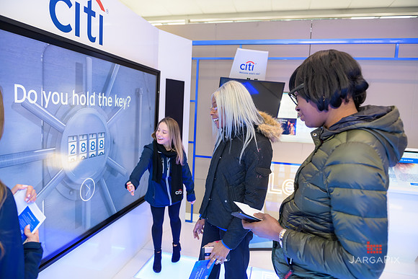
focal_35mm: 24
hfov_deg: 73.7
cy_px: 140
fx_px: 279
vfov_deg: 53.2
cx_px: 209
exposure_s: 1/125
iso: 1000
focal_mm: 24
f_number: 3.2
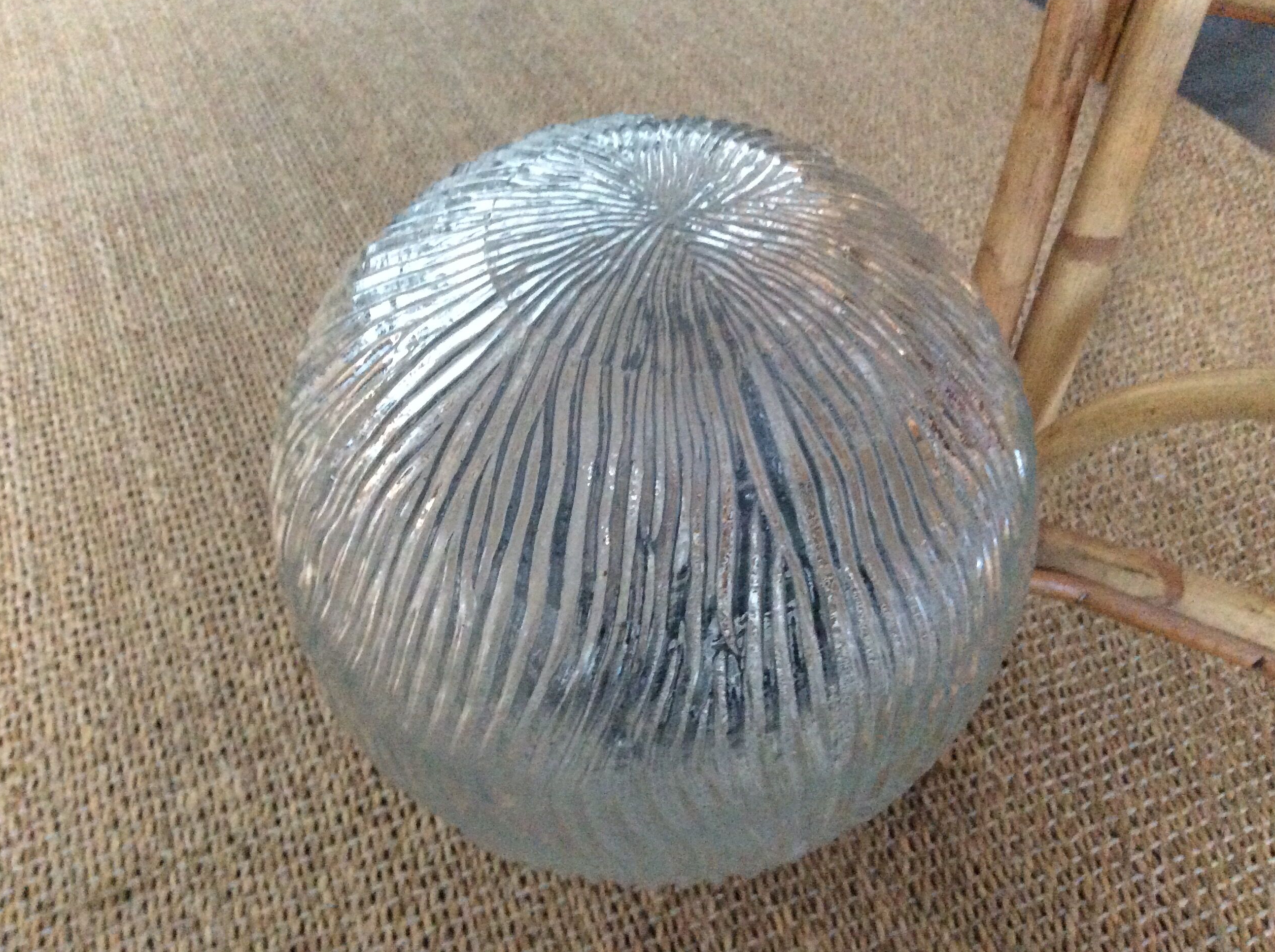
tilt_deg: -44.0
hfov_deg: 55.4
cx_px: 631
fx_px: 1214
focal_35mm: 33
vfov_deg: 42.8
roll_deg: +2.8
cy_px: 467
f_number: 2.4
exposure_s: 1/17
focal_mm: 3.3
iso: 400
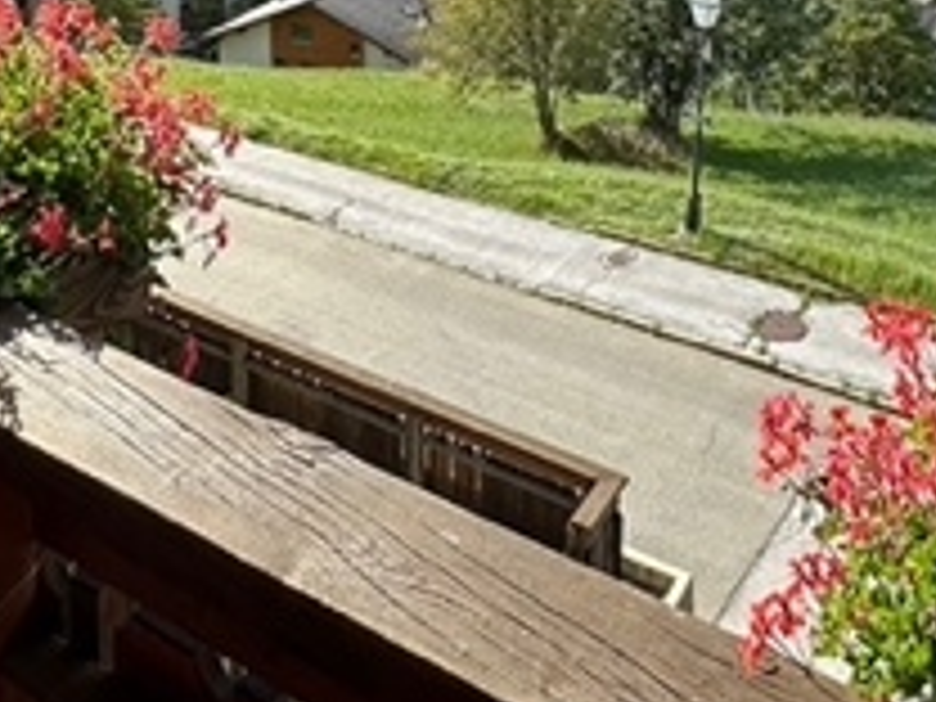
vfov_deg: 26.1
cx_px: 518
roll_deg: +1.3
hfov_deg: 43.8
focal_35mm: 43
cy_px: -310
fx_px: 1163
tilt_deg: -3.2
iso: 40
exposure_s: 1/461
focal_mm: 2.22
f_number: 2.2
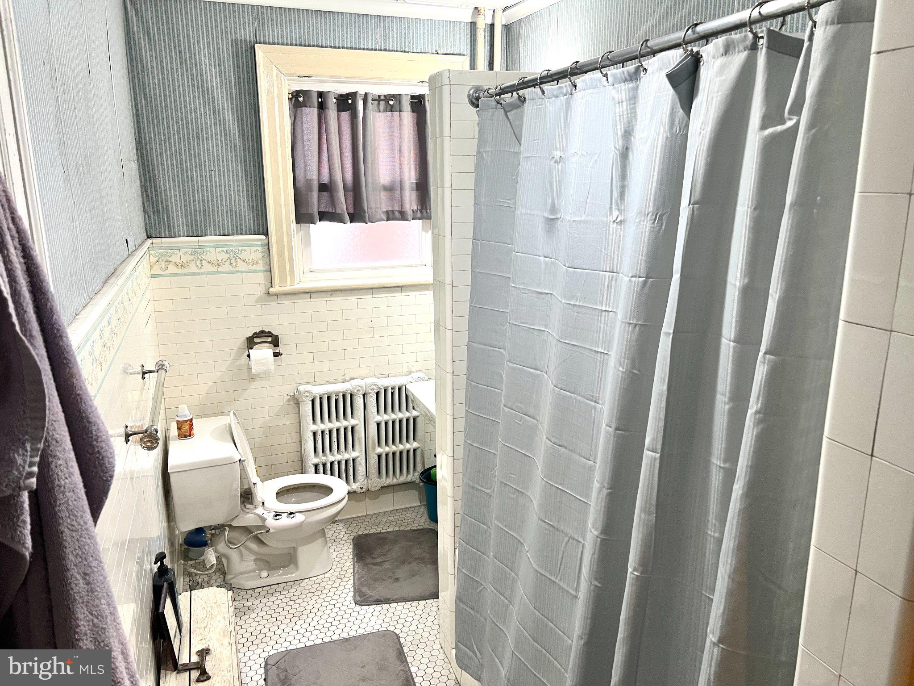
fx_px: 687
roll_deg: +0.2
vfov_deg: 53.1
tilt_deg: -14.6
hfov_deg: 67.3
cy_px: 343
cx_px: 457
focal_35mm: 26
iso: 100
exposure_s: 1/60
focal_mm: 5.7
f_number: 1.5
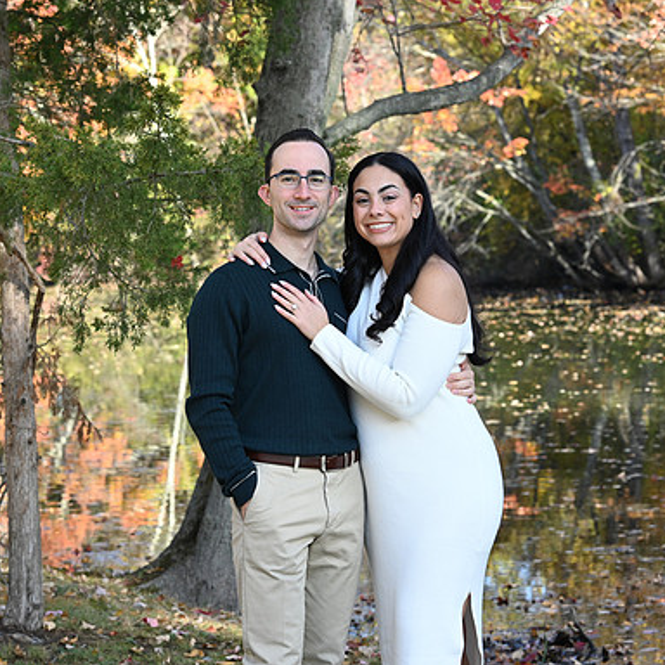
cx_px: 220
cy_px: 332
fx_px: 2369
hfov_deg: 15.9
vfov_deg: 16.0
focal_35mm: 109
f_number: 7.1
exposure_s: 1/160
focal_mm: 85
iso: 320
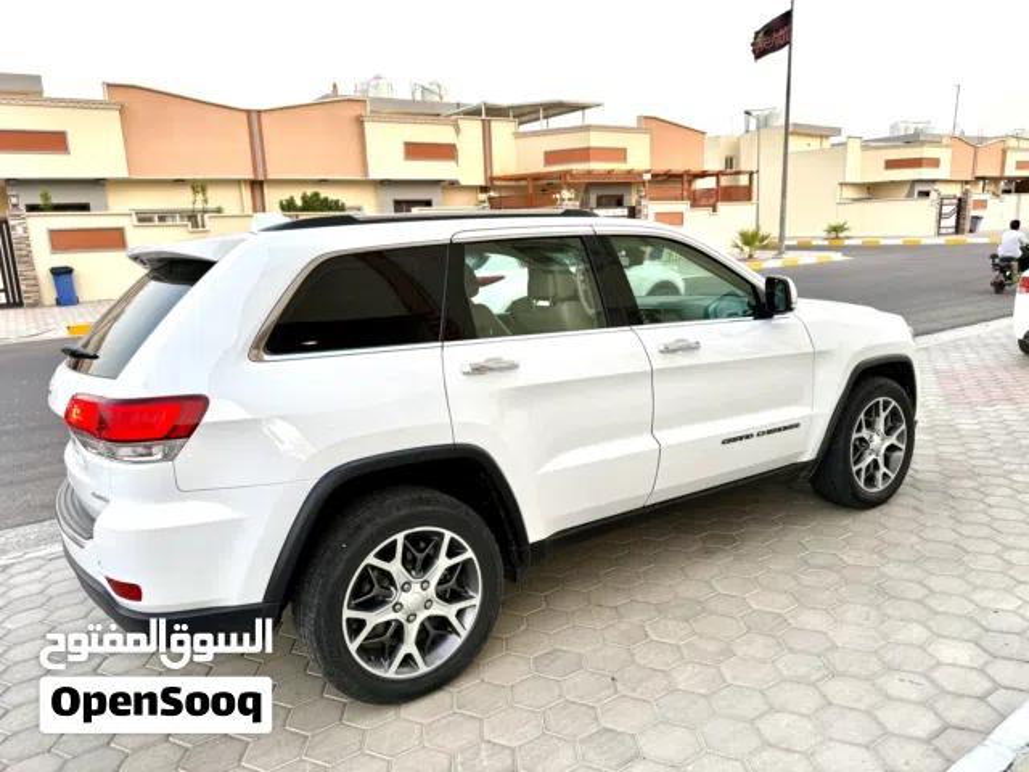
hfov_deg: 71.6
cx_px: 514
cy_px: 386
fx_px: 713
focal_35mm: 24
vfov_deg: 56.8
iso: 125
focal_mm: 6.76
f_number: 1.78
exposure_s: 1/121
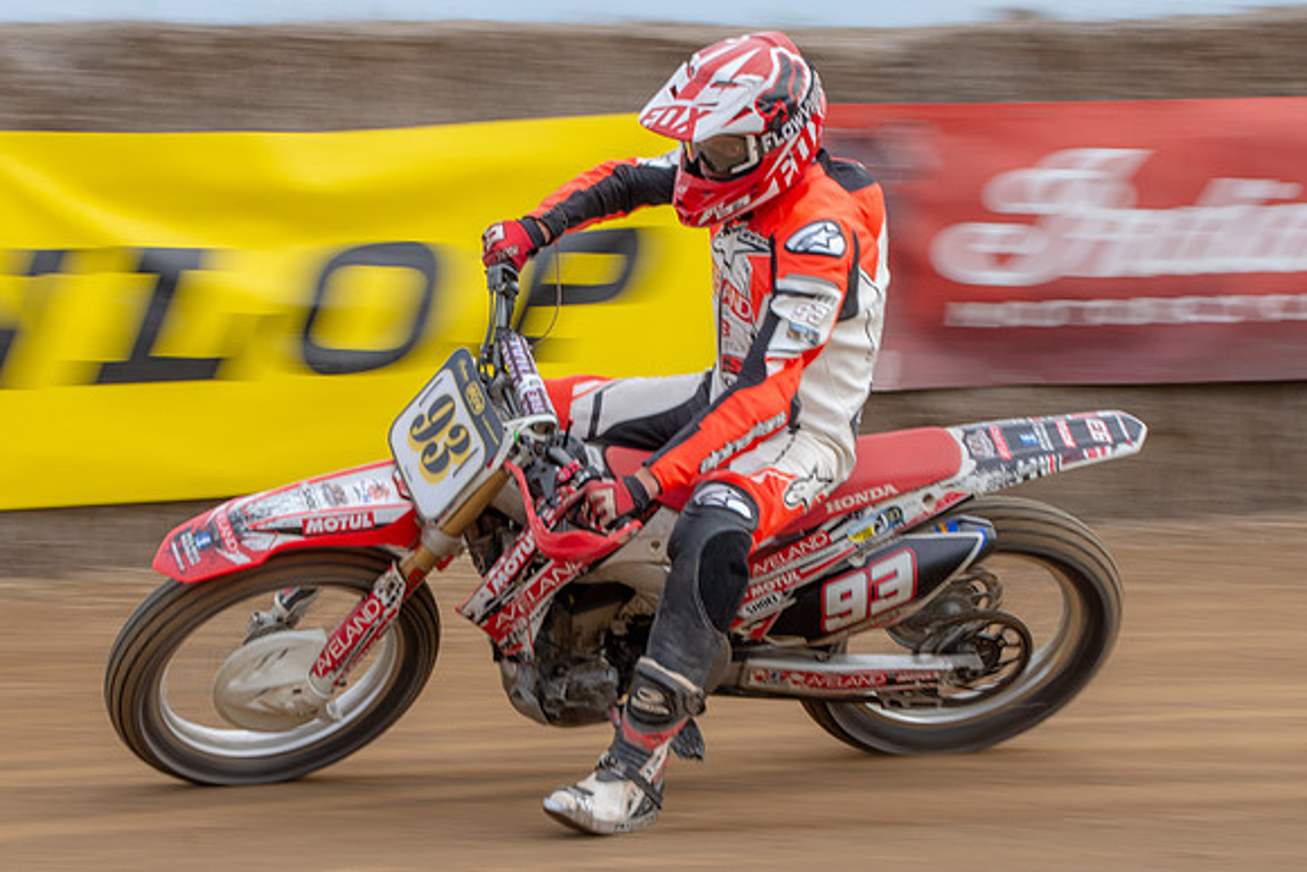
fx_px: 6125
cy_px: 403
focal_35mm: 169
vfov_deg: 8.1
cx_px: 546
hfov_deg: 12.2
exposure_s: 1/100
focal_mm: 86
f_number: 13
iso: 200
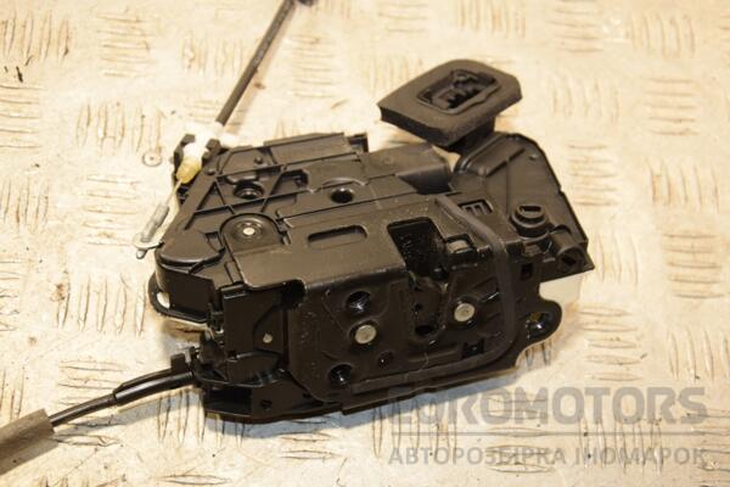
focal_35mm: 68
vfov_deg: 20.2
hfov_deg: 29.9
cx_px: 365
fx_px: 1369
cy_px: 244
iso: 800
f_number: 5
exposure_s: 1/200
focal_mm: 45
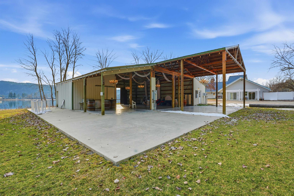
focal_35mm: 16
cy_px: 98
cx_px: 147
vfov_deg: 73.8
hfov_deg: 96.7
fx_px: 131
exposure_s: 1/2500
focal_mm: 16
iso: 200
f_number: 13
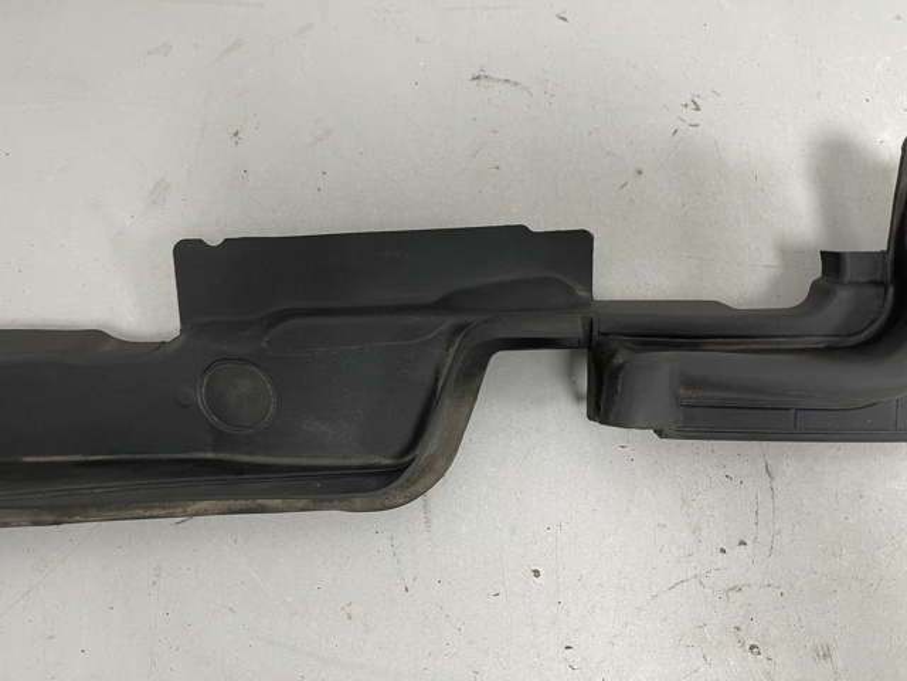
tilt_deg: -73.4
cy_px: 340
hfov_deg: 69.4
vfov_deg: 54.9
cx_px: 454
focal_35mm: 25
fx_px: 655
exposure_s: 1/50
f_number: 1.6
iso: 100
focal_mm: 5.1
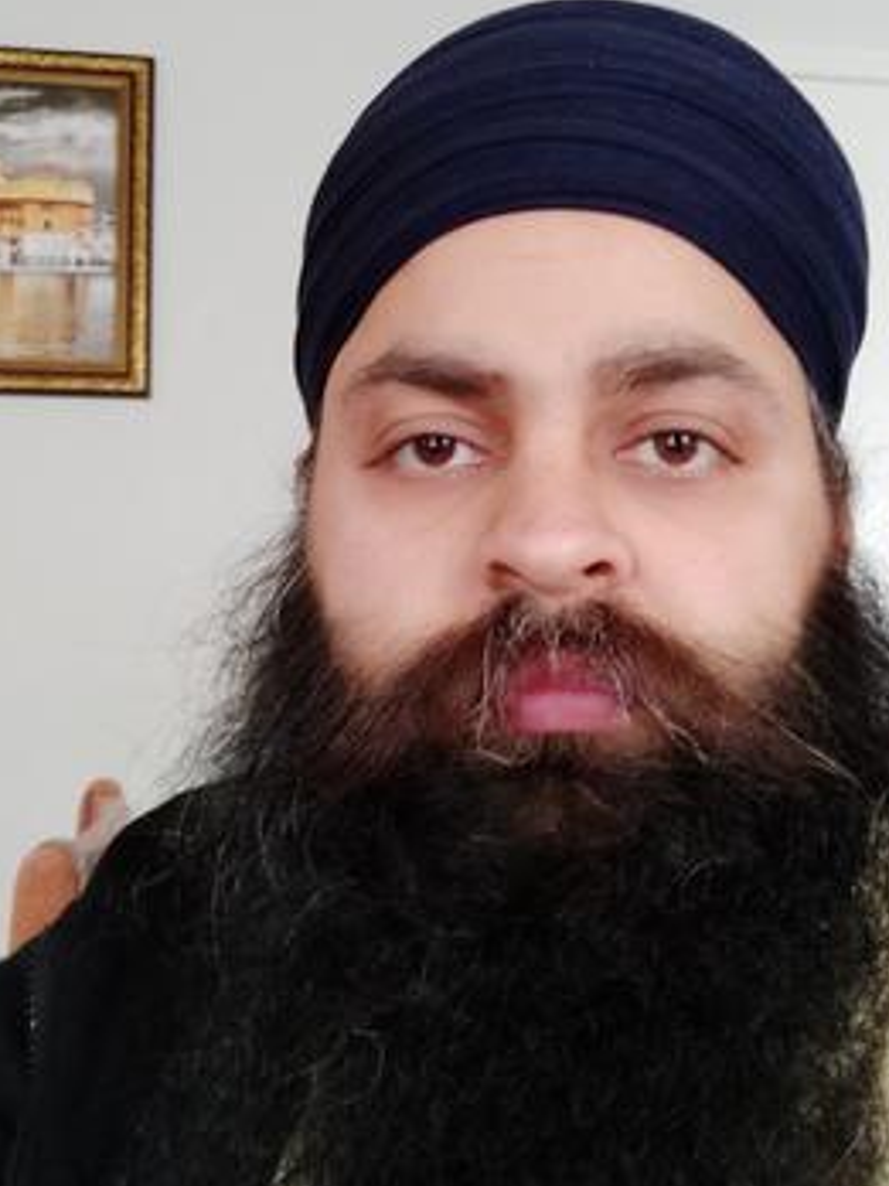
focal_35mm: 31
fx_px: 1062
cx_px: 455
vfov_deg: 58.2
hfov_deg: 45.4
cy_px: 518
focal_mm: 3.52
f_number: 2.2
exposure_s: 1/17
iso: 1492
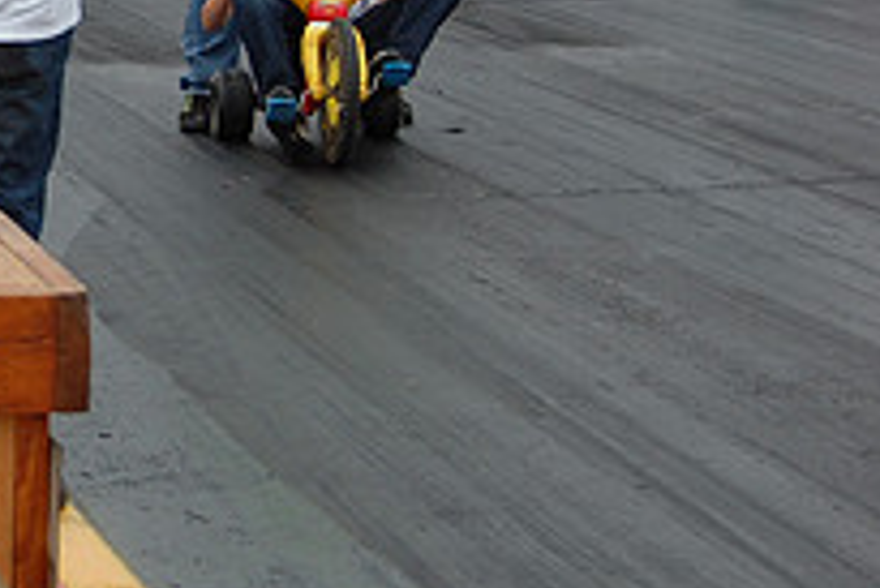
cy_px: -4
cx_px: -361
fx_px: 3938
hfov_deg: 12.3
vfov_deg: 8.5
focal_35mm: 161
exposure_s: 1/1000
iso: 250
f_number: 5
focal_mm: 38
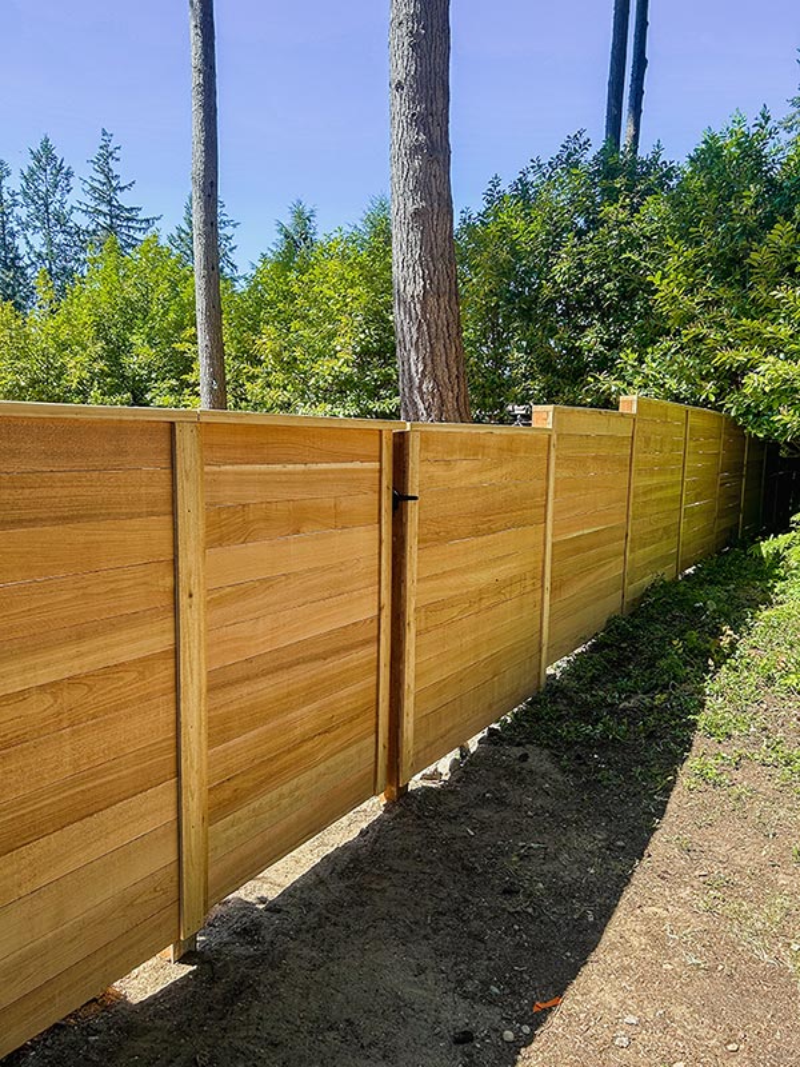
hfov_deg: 53.1
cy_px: 534
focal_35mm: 26
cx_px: 400
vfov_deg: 67.3
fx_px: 801
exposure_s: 1/750
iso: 50
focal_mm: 5.7
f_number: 1.5
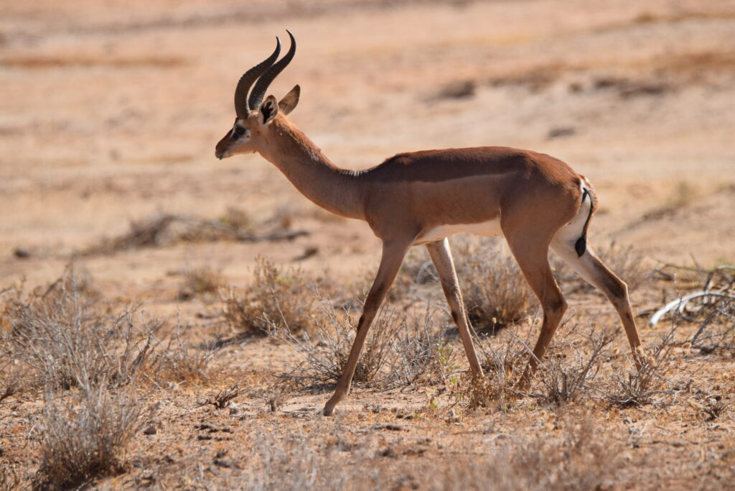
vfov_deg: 2.0
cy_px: 246
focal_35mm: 675
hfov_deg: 3.1
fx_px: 13782
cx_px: 368
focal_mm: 450
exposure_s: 1/640
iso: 200
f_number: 6.3
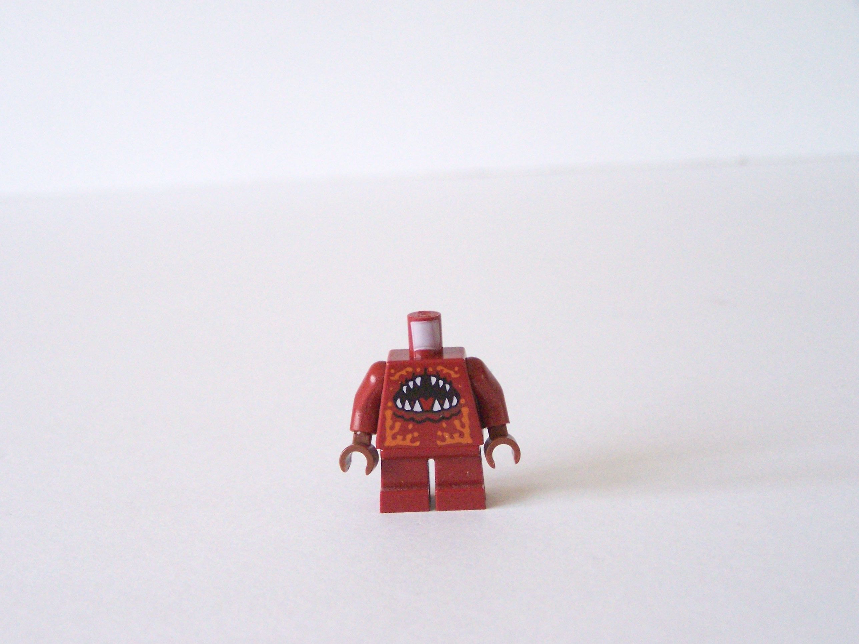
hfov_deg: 29.0
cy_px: 322
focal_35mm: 67
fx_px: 1663
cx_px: 430
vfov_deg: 21.9
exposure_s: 1/6
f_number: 3.2
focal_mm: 11.1
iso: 400
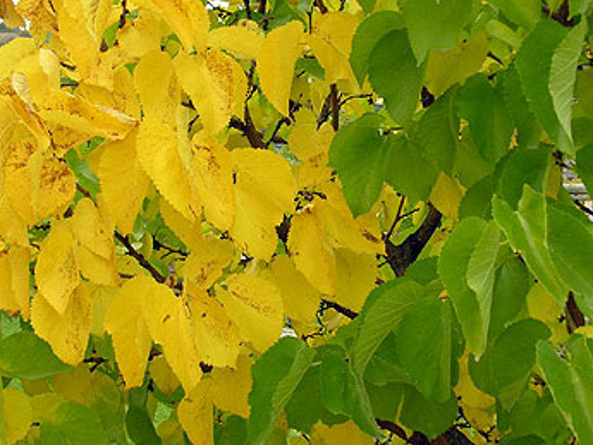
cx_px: 335
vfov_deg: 24.3
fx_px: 1028
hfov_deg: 32.1
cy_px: 160
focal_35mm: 60
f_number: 3.8
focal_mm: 11.8
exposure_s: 1/63.5
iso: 50
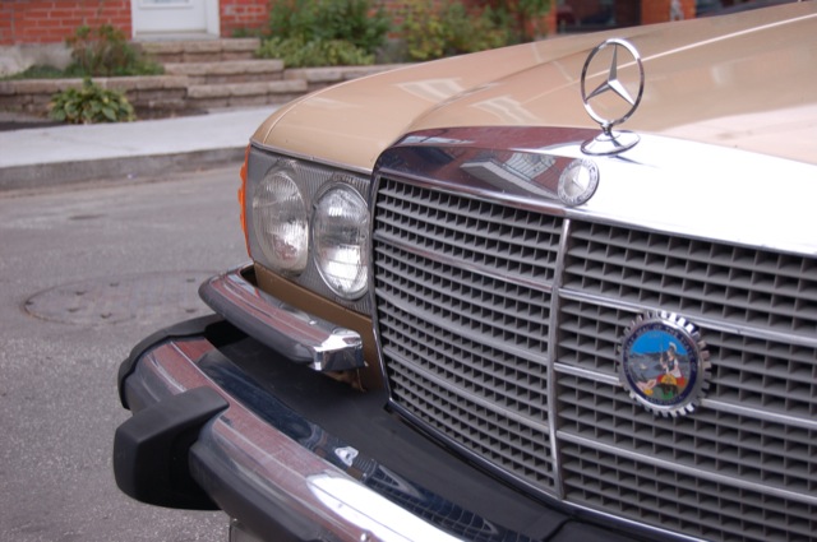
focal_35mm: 60
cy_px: 271
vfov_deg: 22.6
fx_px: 1360
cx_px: 408
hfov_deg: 33.4
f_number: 5
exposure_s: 1/60
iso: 200
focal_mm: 40
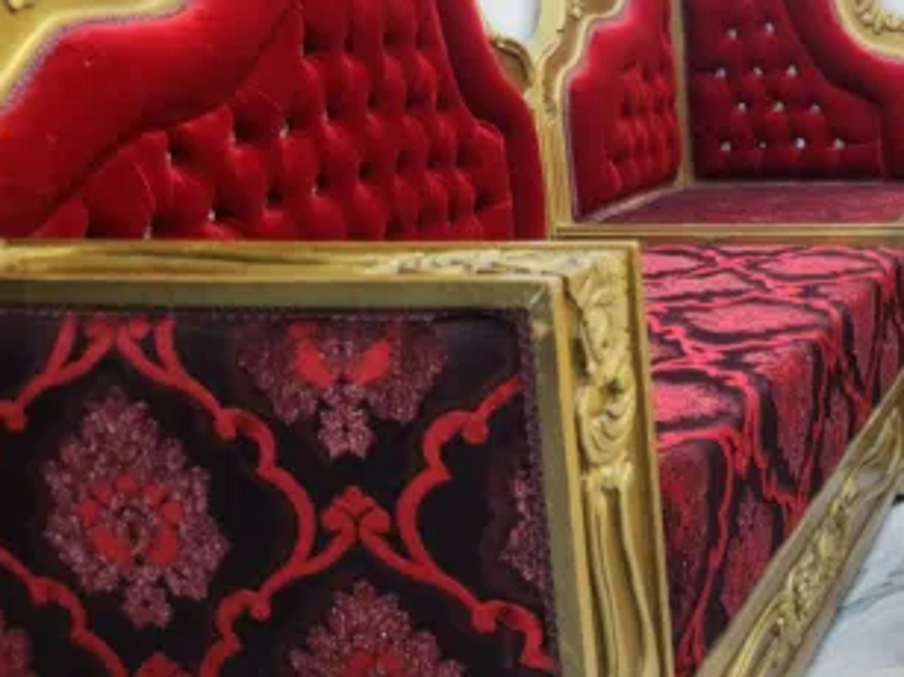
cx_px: 860
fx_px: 1253
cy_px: 303
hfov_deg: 36.5
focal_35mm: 48
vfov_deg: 30.2
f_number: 1.8
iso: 200
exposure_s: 1/50
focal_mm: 5.4
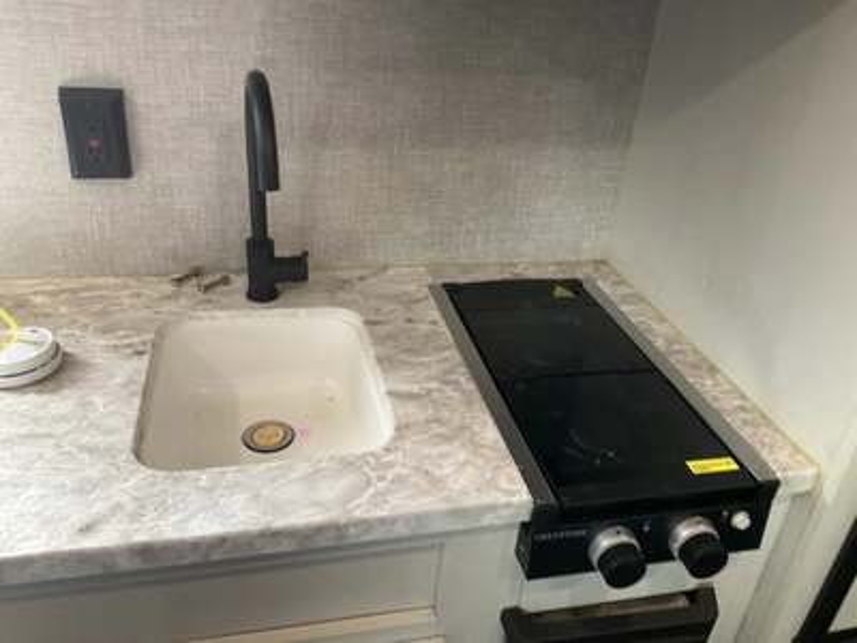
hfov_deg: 61.7
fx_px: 718
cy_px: 322
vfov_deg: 48.2
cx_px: 428
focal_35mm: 29
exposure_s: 1/60
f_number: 1.8
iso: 80
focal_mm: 3
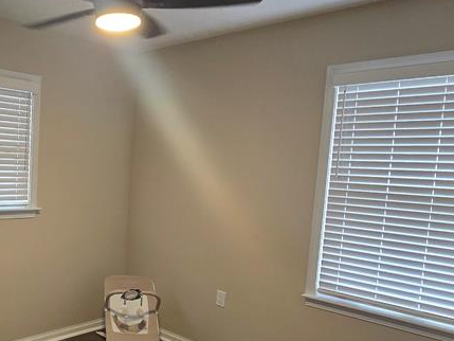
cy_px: 208
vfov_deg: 45.2
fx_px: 407
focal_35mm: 31
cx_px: 47
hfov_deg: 51.6
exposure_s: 1/60
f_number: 2.2
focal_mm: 2.2
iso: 250
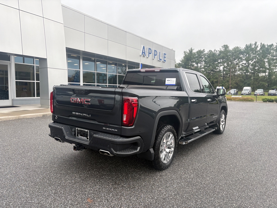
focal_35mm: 26
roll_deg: +0.9
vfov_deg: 53.1
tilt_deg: -3.3
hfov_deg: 67.3
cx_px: 138
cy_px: 104
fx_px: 208
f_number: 1.6
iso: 100
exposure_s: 1/242
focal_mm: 5.96
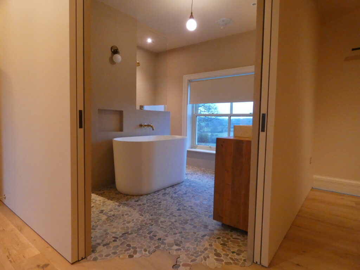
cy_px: 135
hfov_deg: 81.7
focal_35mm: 20
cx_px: 180
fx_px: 208
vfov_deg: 66.0
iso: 800
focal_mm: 3.6
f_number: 2.8
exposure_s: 1/60
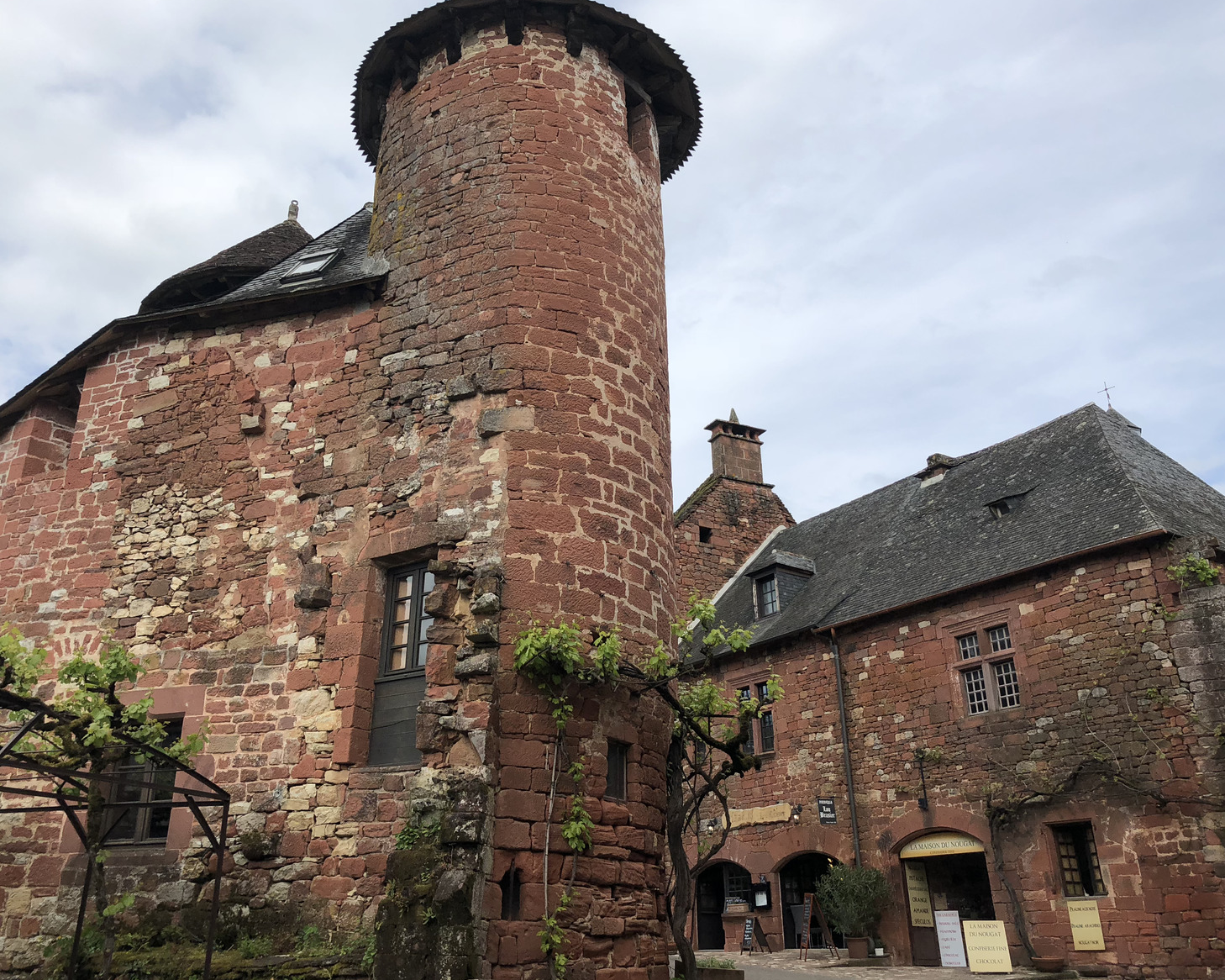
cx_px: 558
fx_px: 1088
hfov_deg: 58.7
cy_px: 478
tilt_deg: +23.7
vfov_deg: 48.5
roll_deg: +0.3
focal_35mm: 30
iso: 20
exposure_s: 1/1919
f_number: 1.8
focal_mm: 4
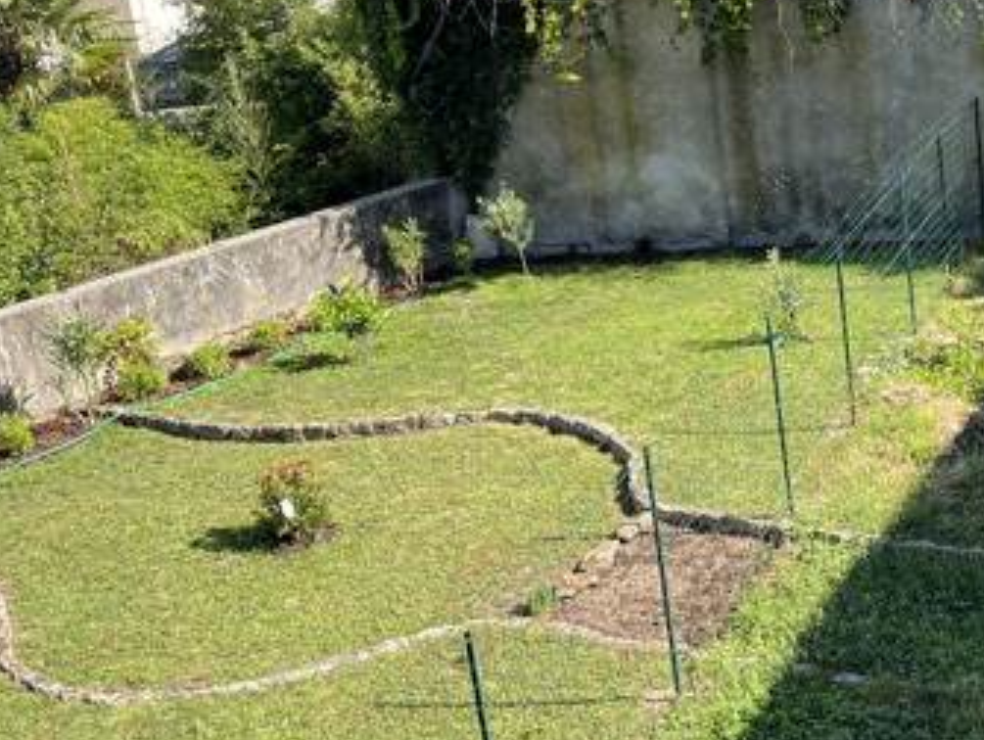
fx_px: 1764
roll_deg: +4.4
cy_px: 273
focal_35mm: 62
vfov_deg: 23.6
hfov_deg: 29.6
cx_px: 916
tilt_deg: -16.8
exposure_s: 1/1009
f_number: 1.6
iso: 50
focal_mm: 5.1
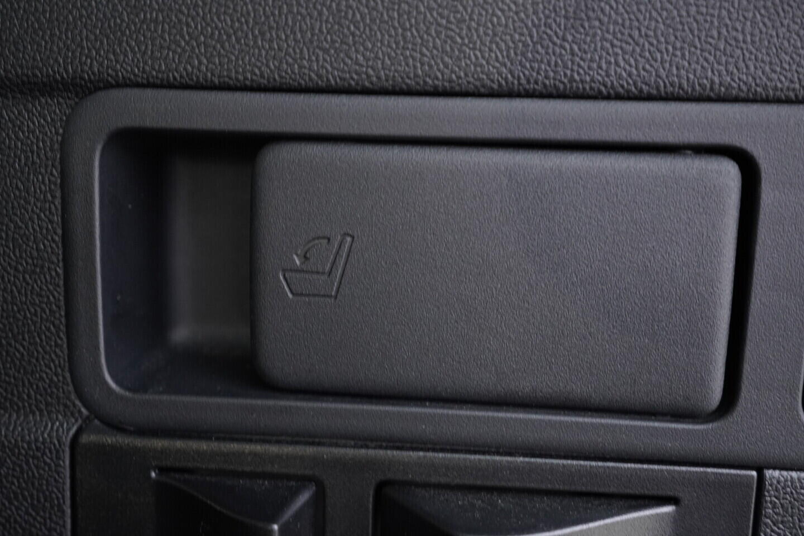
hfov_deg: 53.1
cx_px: 402
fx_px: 804
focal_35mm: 36
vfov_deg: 36.9
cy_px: 268
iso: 1250
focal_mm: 24
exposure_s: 1/40
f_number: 2.8
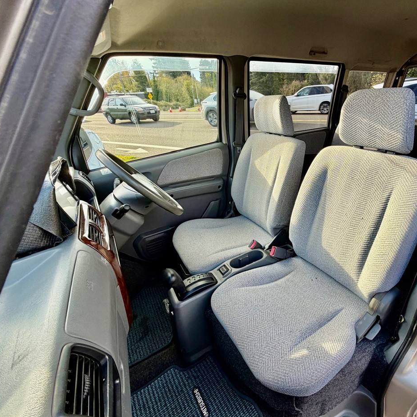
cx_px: 267
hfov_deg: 82.0
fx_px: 232
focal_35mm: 17
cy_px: 214
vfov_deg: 83.9
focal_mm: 2.22
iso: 50
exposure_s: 1/121
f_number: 2.2
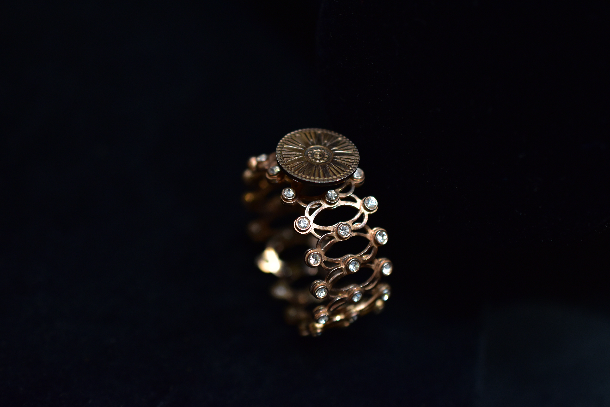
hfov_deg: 33.4
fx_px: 1017
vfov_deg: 22.6
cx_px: 305
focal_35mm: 60
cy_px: 204
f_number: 3.2
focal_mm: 40
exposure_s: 1/80
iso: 800
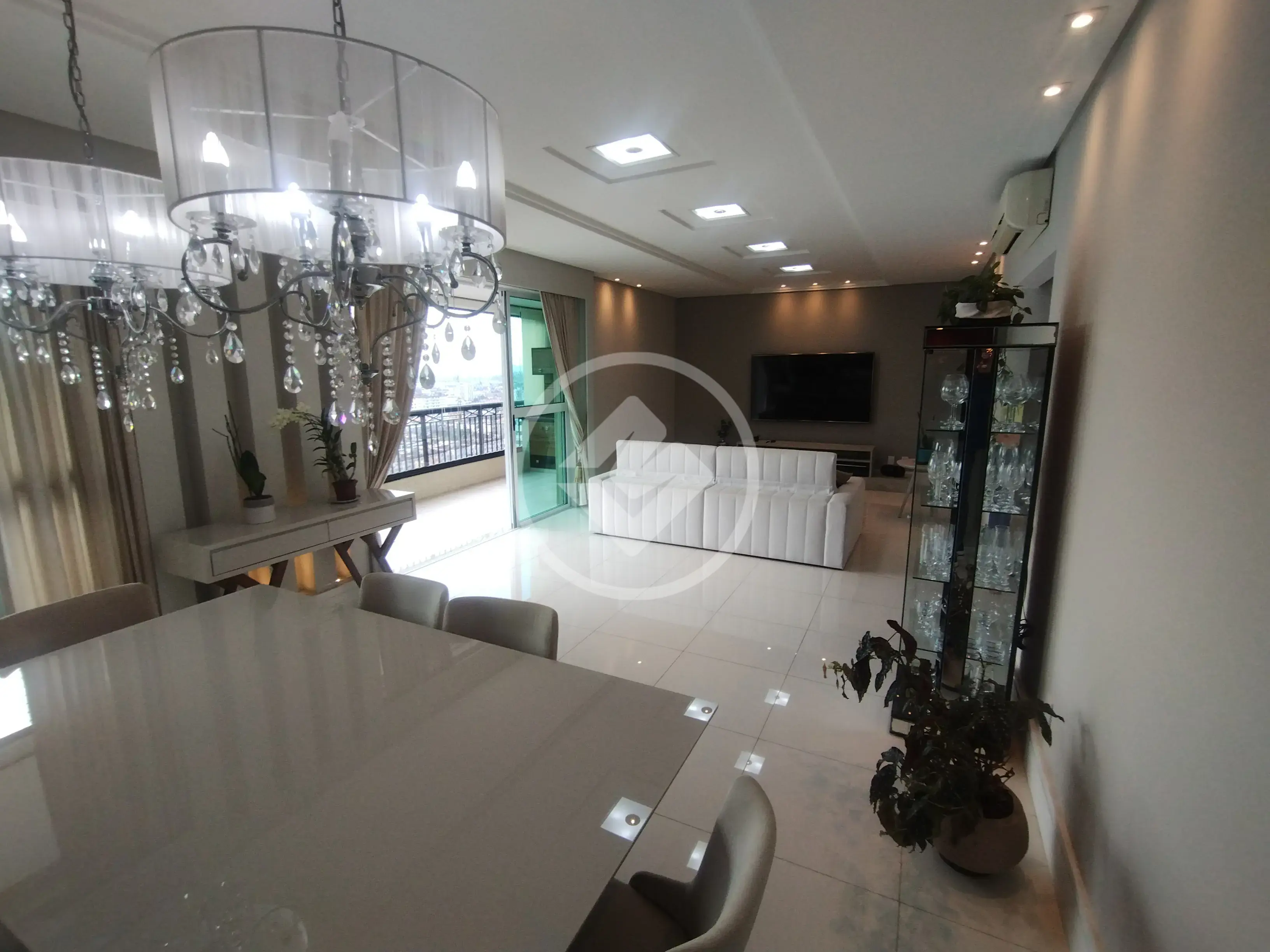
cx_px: 635
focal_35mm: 16
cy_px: 476
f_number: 2.2
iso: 119
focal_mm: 1.66
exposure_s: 1/120
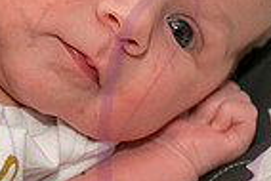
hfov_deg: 5.9
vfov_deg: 4.0
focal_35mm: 348
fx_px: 2622
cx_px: 44
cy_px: 24
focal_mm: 85
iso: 800
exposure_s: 1/160
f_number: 4
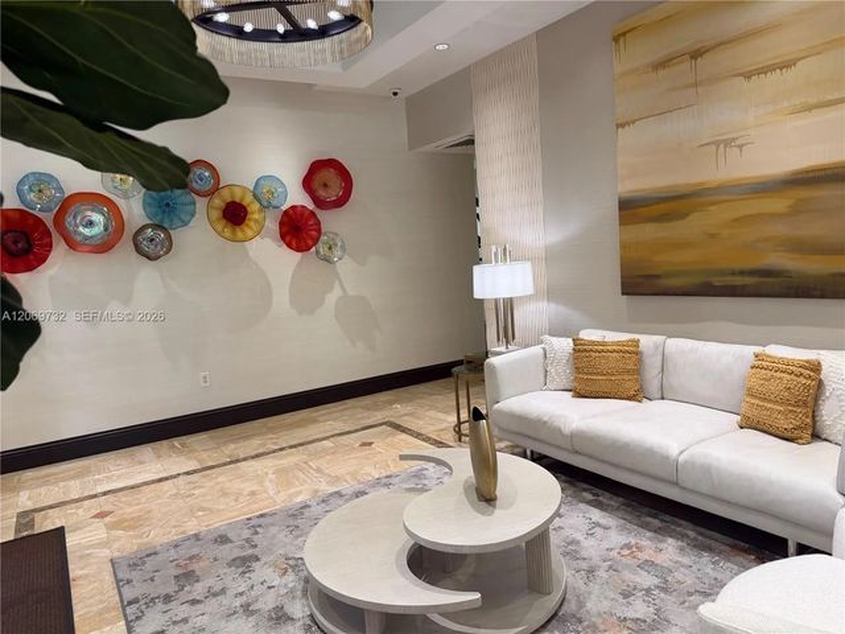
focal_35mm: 24
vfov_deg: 56.8
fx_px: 586
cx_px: 422
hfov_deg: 71.6
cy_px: 317
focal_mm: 6.76
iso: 200
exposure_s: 1/120
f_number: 1.78
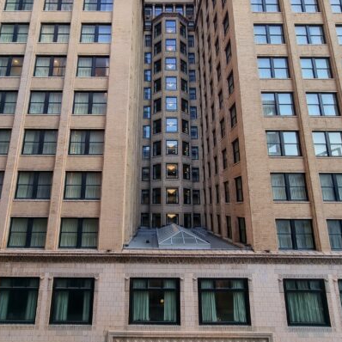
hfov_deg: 74.7
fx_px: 224
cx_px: 160
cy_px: 144
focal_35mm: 20
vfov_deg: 74.3
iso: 50
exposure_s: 1/133
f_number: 2.2
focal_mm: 2.2
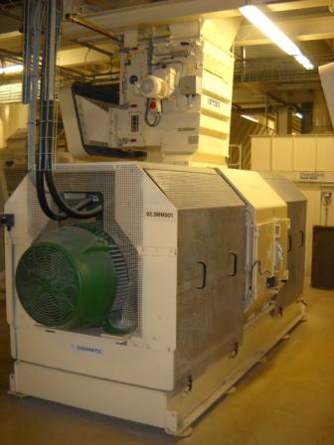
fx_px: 527
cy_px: 222
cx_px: 167
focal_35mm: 41
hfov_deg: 35.1
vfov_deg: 45.8
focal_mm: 6.72
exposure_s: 1/30
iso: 200
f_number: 3.1
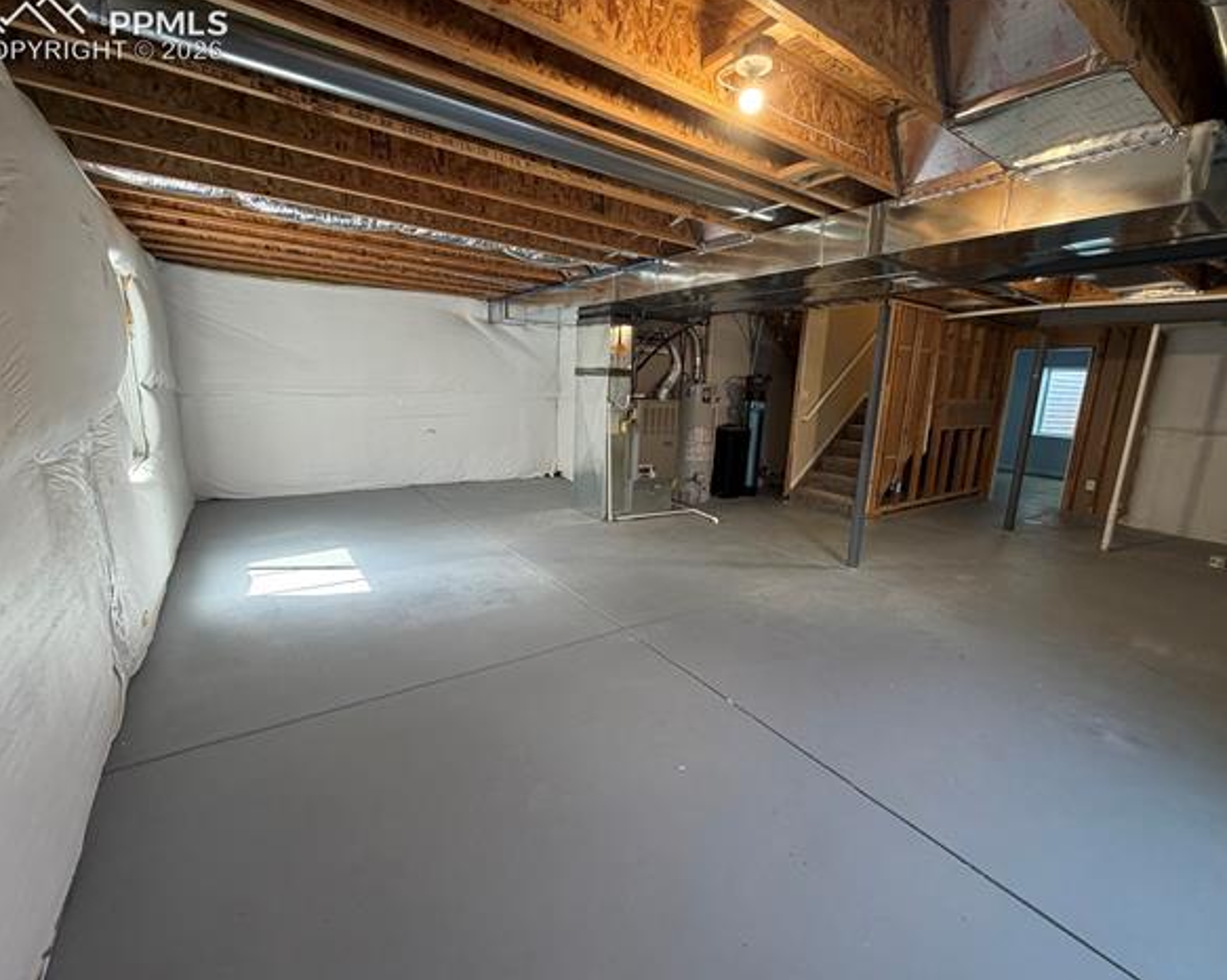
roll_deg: -2.2
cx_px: 638
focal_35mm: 15
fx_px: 545
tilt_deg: -10.3
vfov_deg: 84.0
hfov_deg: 96.8
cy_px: 491
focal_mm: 2.22
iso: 200
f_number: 2.2
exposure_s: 1/60
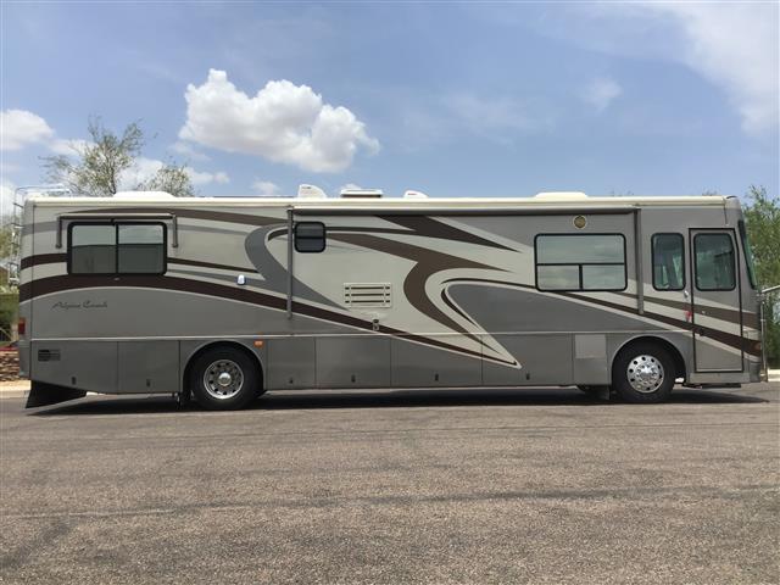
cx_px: 390
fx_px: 699
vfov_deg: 45.4
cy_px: 292
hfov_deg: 58.4
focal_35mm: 31
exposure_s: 1/1812
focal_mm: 3.3
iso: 25
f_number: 2.4
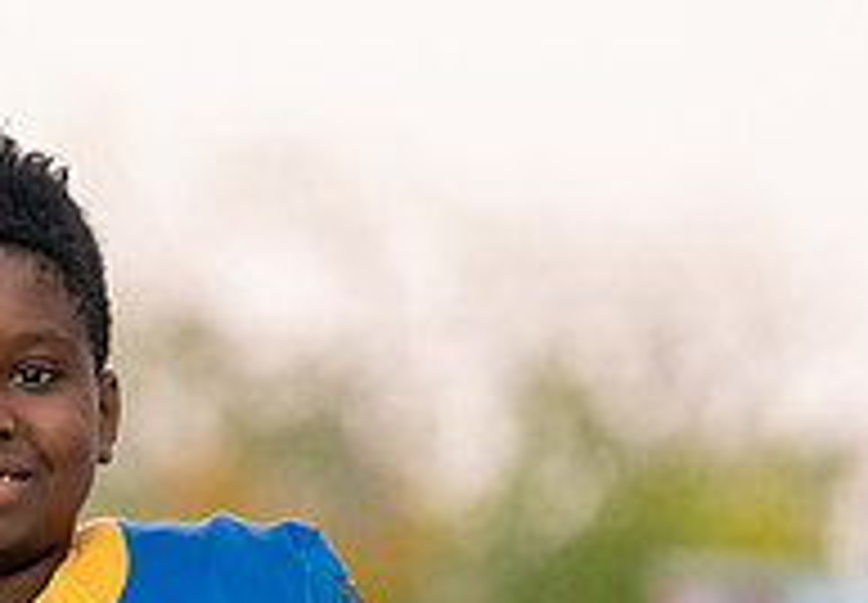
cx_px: 131
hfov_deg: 4.2
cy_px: 695
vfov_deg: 2.9
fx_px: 11917
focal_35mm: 488
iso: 2500
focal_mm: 144
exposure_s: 1/320
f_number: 2.8
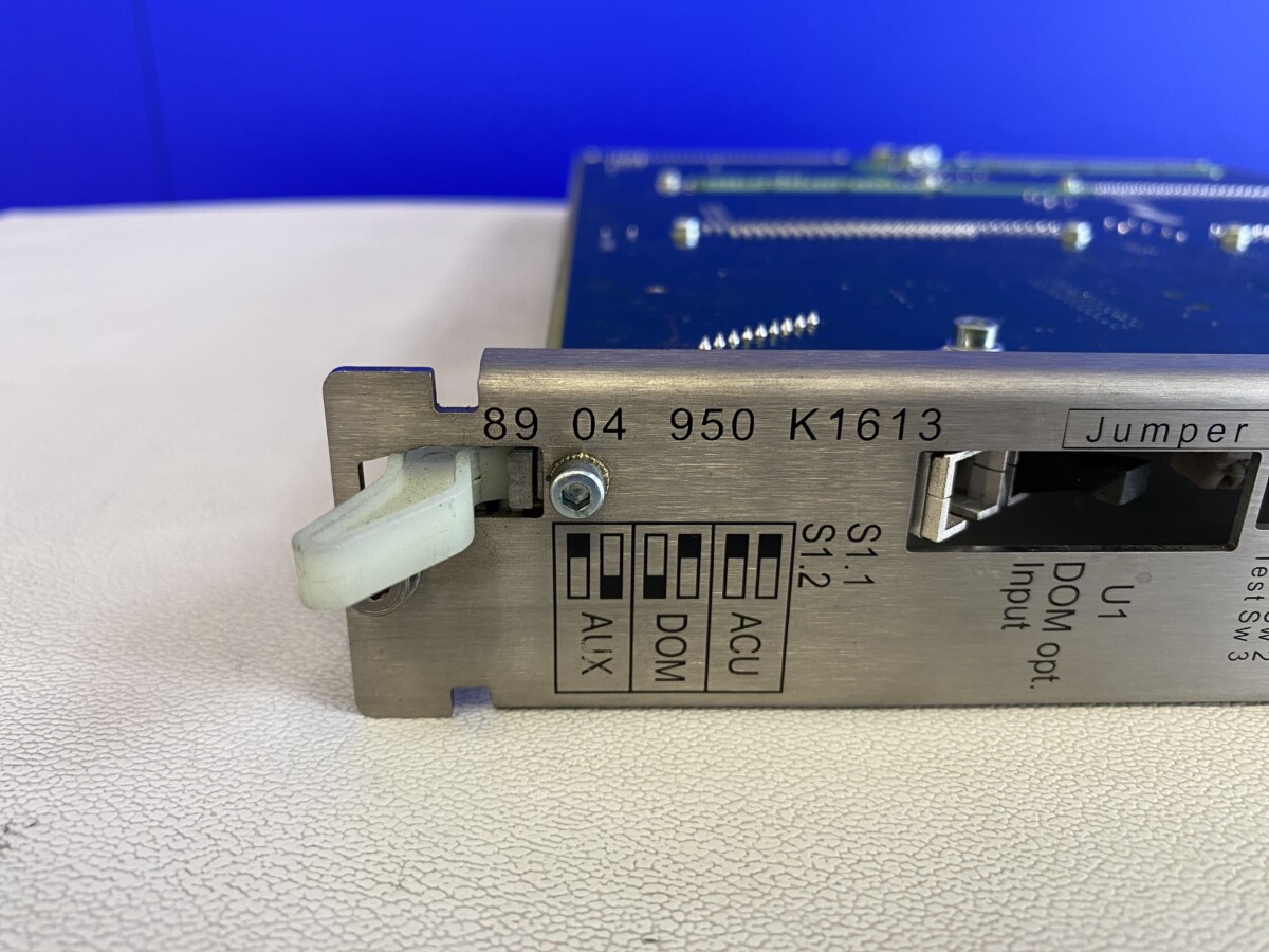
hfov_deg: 67.3
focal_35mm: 26
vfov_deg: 53.1
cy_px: 476
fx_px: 953
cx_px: 634
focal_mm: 4.25
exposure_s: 1/50
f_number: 1.8
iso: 80
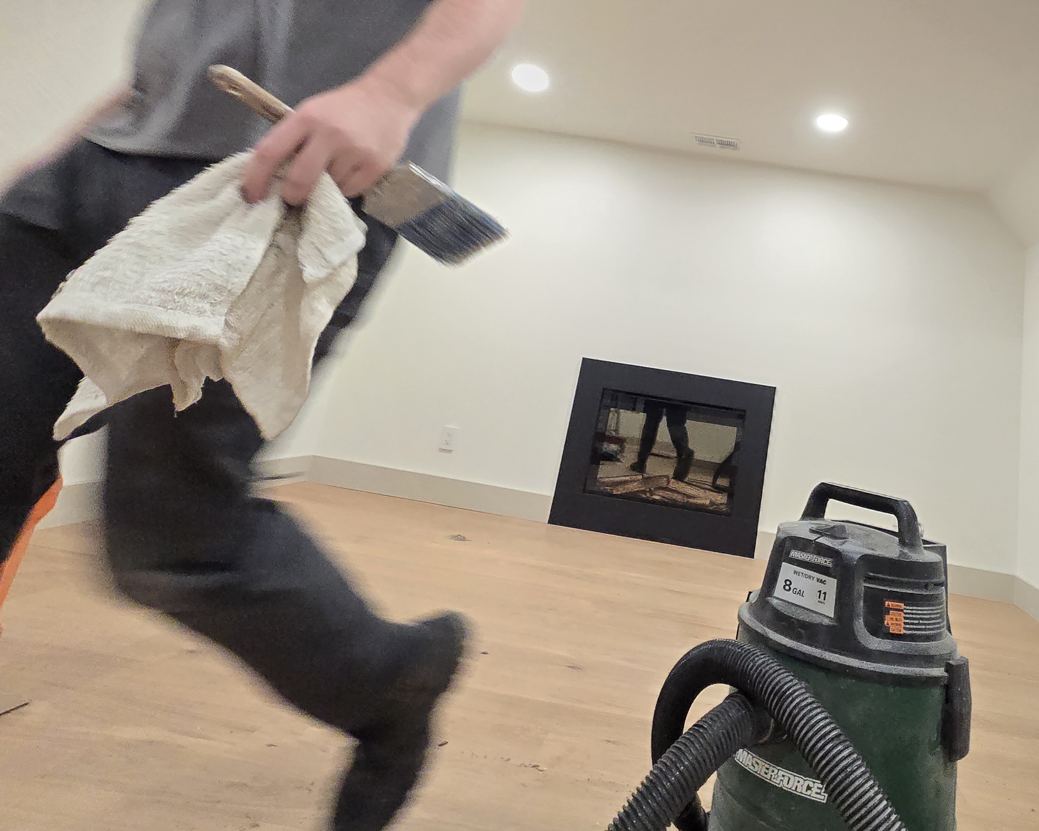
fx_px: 615
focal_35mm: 20
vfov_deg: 64.9
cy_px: 230
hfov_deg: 75.8
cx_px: 751
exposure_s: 1/60
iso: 320
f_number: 2.2
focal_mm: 2.2
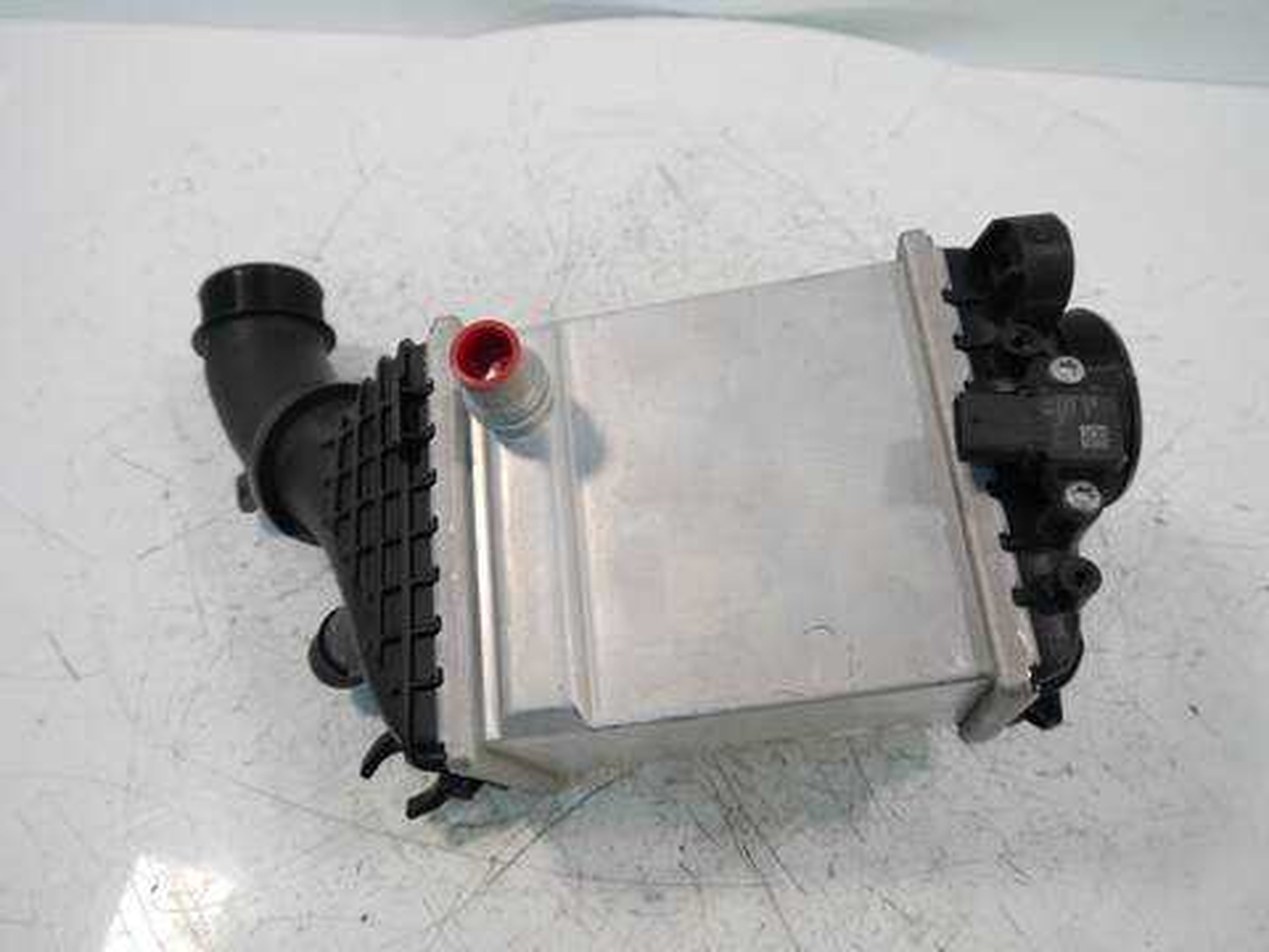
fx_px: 1026
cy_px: 476
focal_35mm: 28
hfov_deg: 63.4
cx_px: 634
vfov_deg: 49.7
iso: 640
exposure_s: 1/125
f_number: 3.5
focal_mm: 14
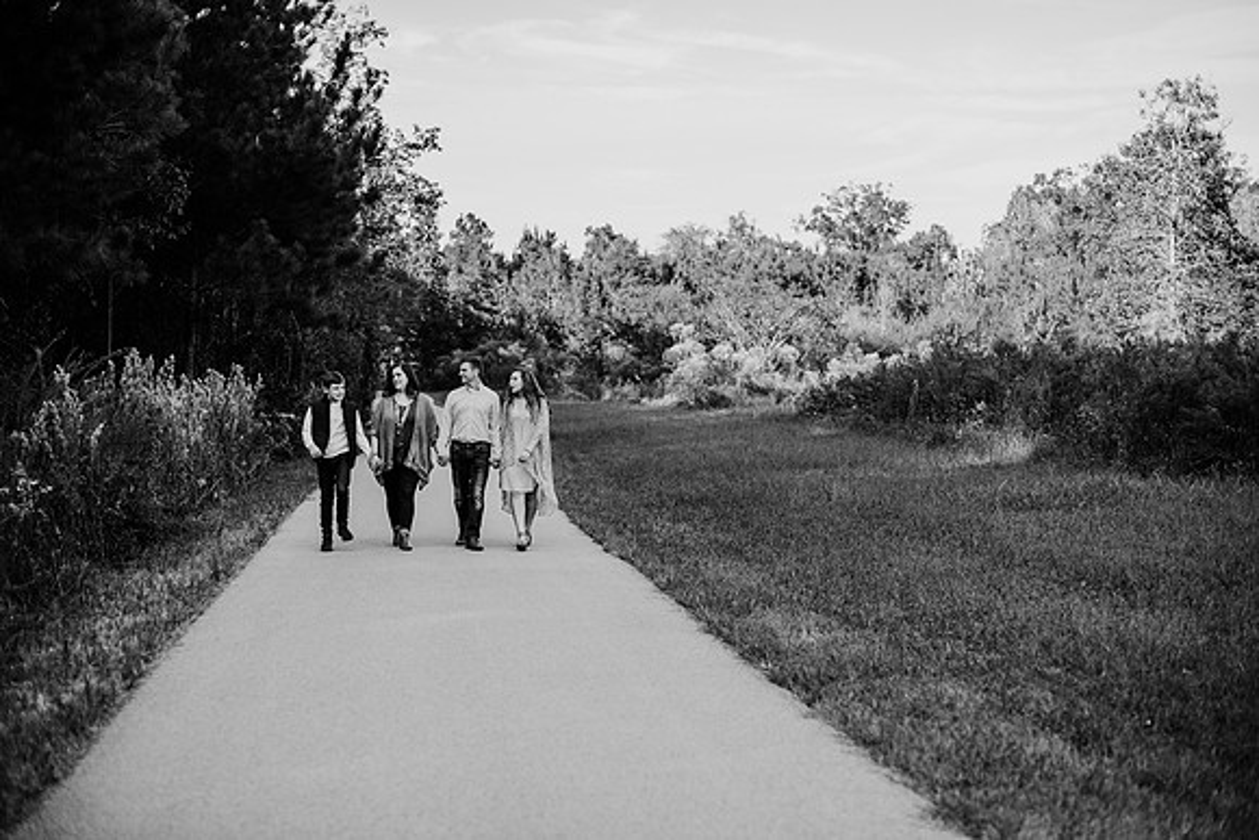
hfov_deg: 39.6
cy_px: 420
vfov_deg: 27.0
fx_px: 1749
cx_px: 630
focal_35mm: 50
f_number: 2.2
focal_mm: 50
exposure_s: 1/1600
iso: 200
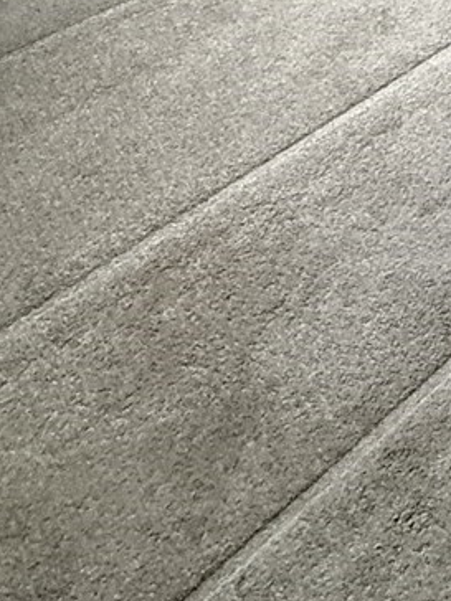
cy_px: -276
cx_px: 600
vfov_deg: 25.5
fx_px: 1025
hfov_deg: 22.1
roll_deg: +0.3
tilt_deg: -20.3
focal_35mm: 59
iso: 500
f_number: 2.2
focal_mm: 2.22
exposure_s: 1/60
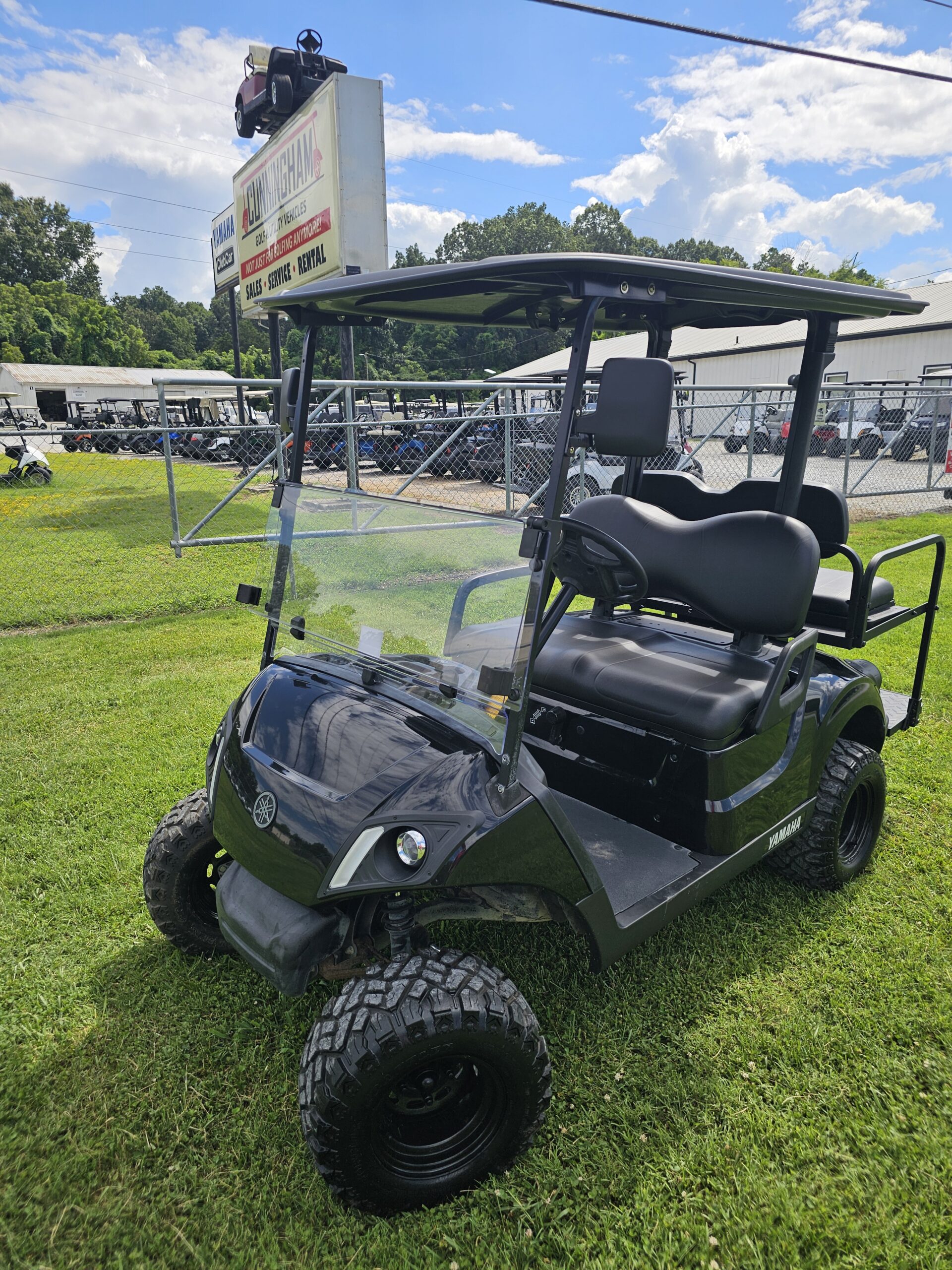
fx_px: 843
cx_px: 476
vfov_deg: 73.9
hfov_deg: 58.9
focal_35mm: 23
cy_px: 635
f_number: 1.7
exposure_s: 1/736
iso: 10
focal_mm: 6.3
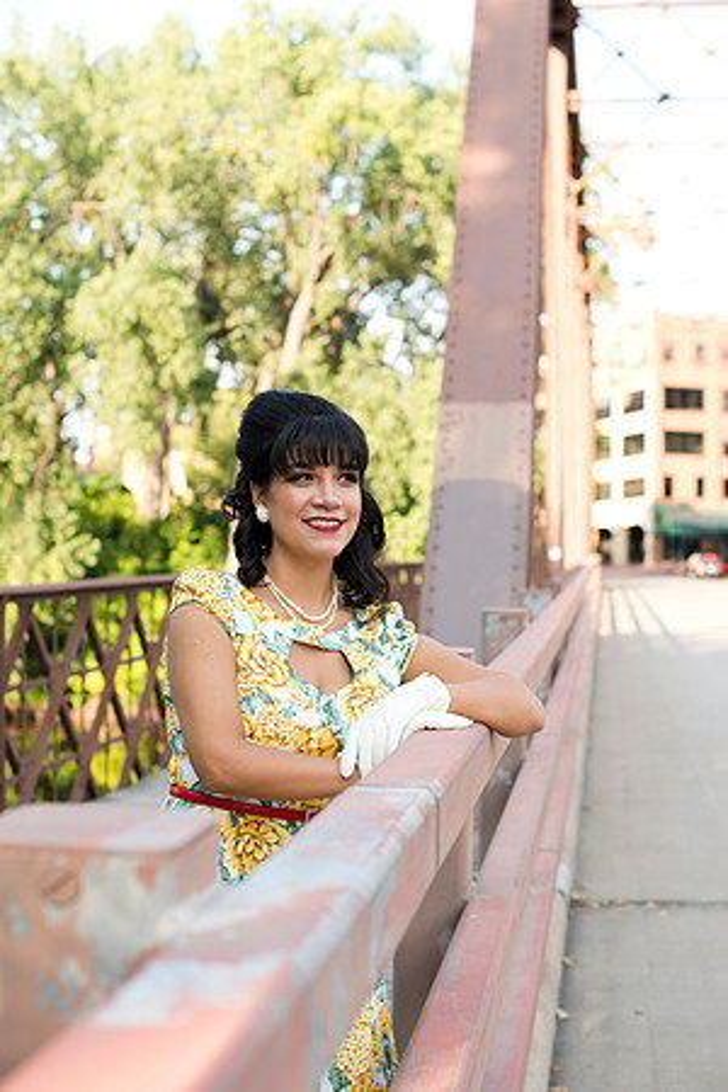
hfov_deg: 27.0
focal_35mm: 50
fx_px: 1517
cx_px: 364
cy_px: 546
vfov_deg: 39.6
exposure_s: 1/320
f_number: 3.5
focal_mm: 50
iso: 200
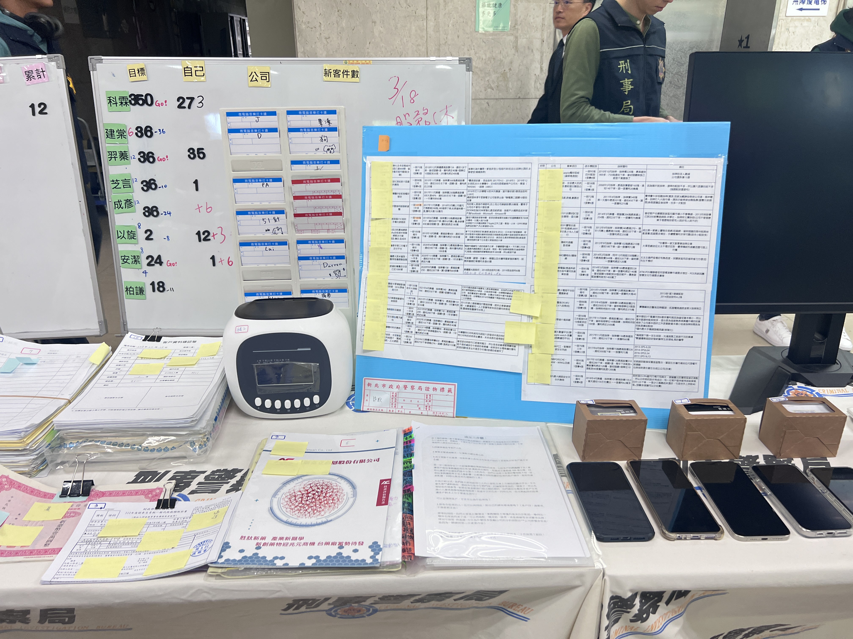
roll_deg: +0.8
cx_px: 426
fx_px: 641
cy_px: 320
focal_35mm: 26
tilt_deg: -23.5
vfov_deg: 53.1
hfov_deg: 67.3
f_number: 1.5
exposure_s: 1/120
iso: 125
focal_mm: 5.7
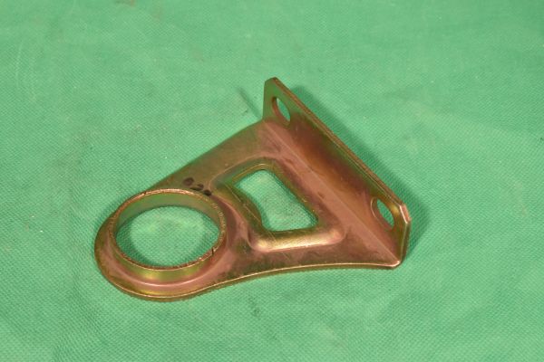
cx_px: 272
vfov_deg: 18.9
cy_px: 181
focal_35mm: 72
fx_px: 1088
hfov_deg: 28.1
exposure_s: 1/80
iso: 2000
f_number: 14
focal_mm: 48
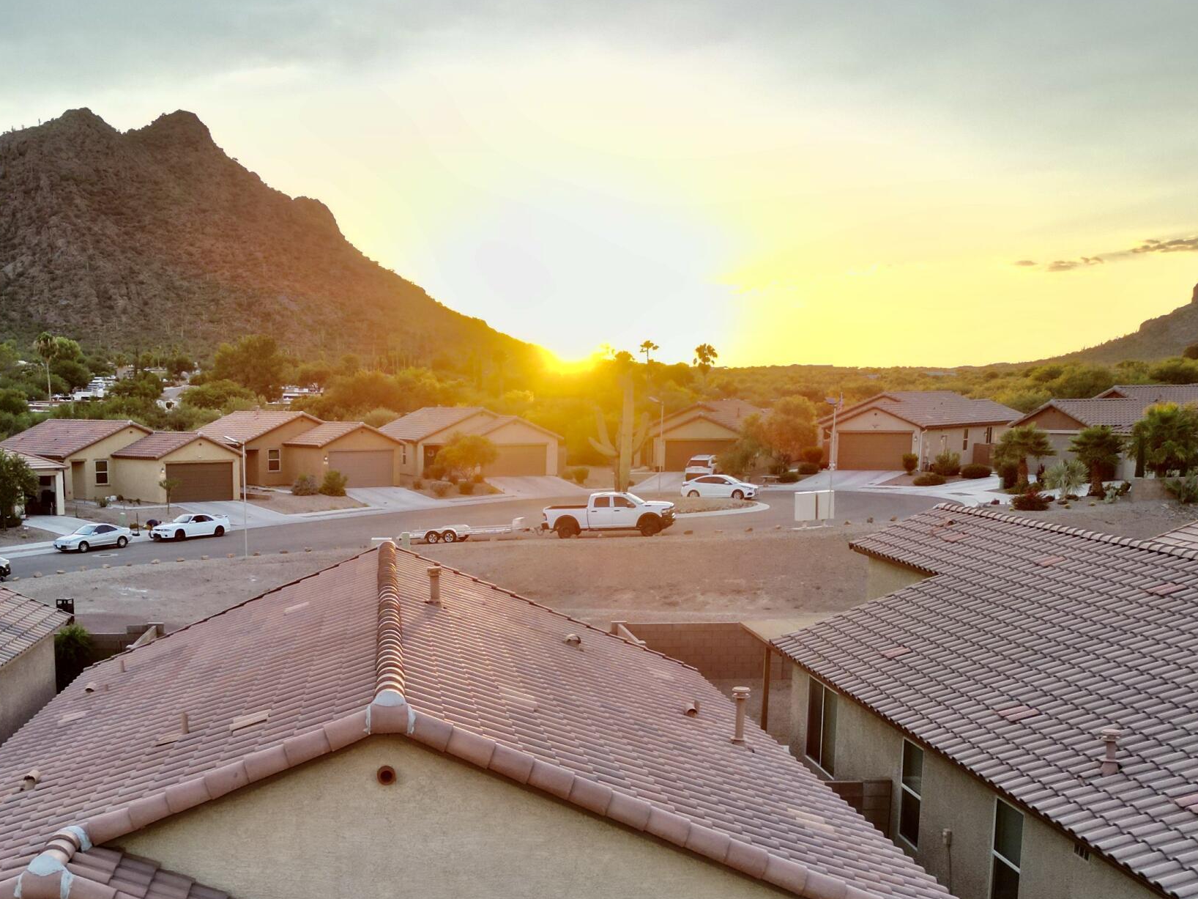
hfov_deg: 41.8
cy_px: 698
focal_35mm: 44
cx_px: 315
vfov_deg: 32.1
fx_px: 1523
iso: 100
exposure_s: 1/640
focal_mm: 6.72
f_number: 1.7
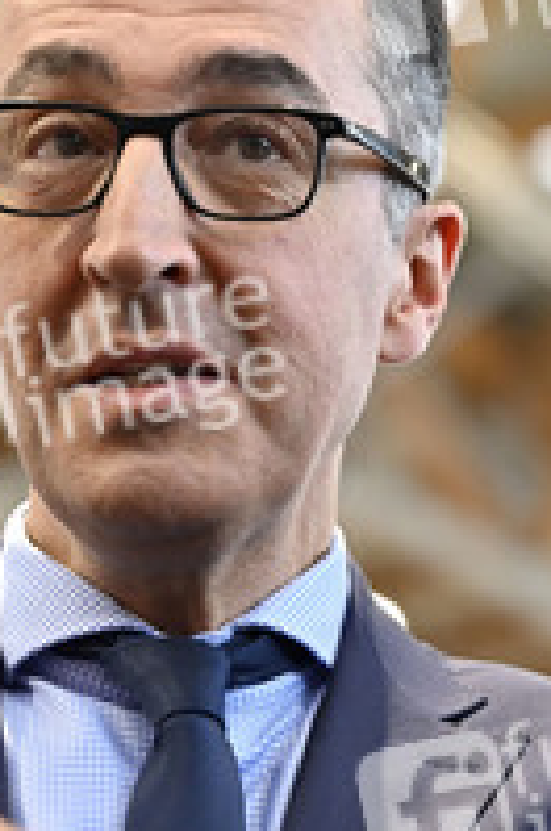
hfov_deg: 9.7
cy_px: 585
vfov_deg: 14.5
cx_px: 192
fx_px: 3248
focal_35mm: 141
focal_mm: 70
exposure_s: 1/500
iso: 1600
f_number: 2.8
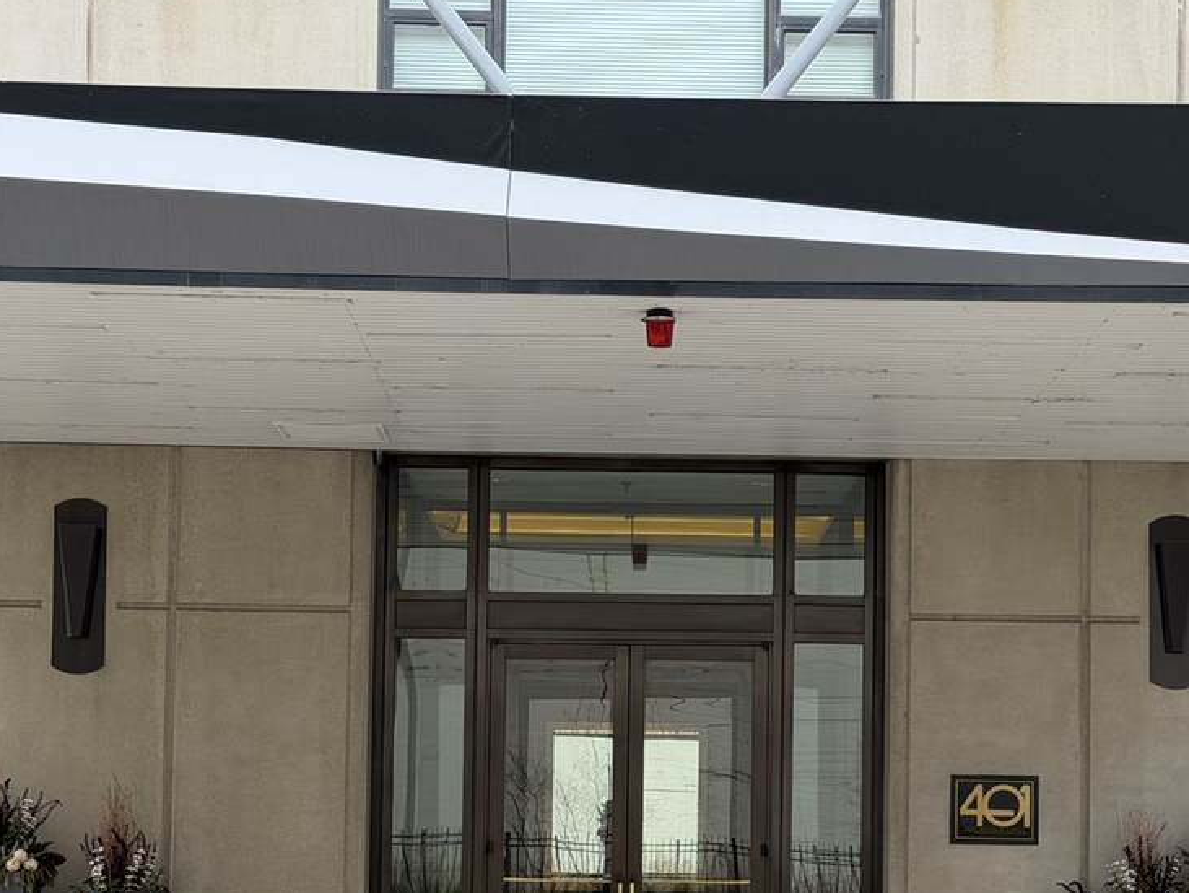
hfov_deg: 23.2
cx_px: 696
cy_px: 708
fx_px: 2887
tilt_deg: +2.8
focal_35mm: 84
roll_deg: -0.6
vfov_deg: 17.4
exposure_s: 1/237
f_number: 1.78
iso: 64
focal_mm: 6.76
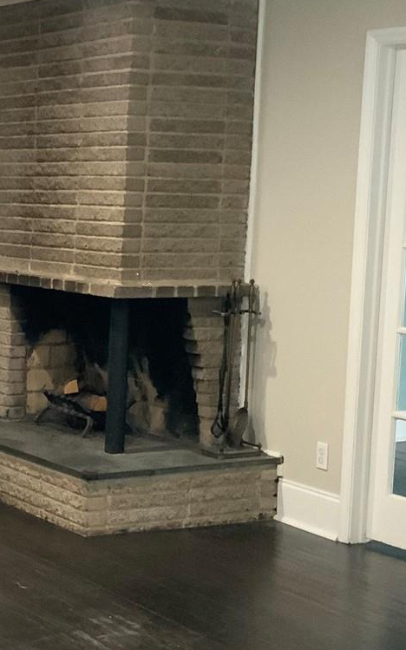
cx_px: -16
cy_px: 366
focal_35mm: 84
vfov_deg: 24.6
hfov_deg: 15.2
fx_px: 1487
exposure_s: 1/40
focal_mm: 3
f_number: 1.8
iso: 250
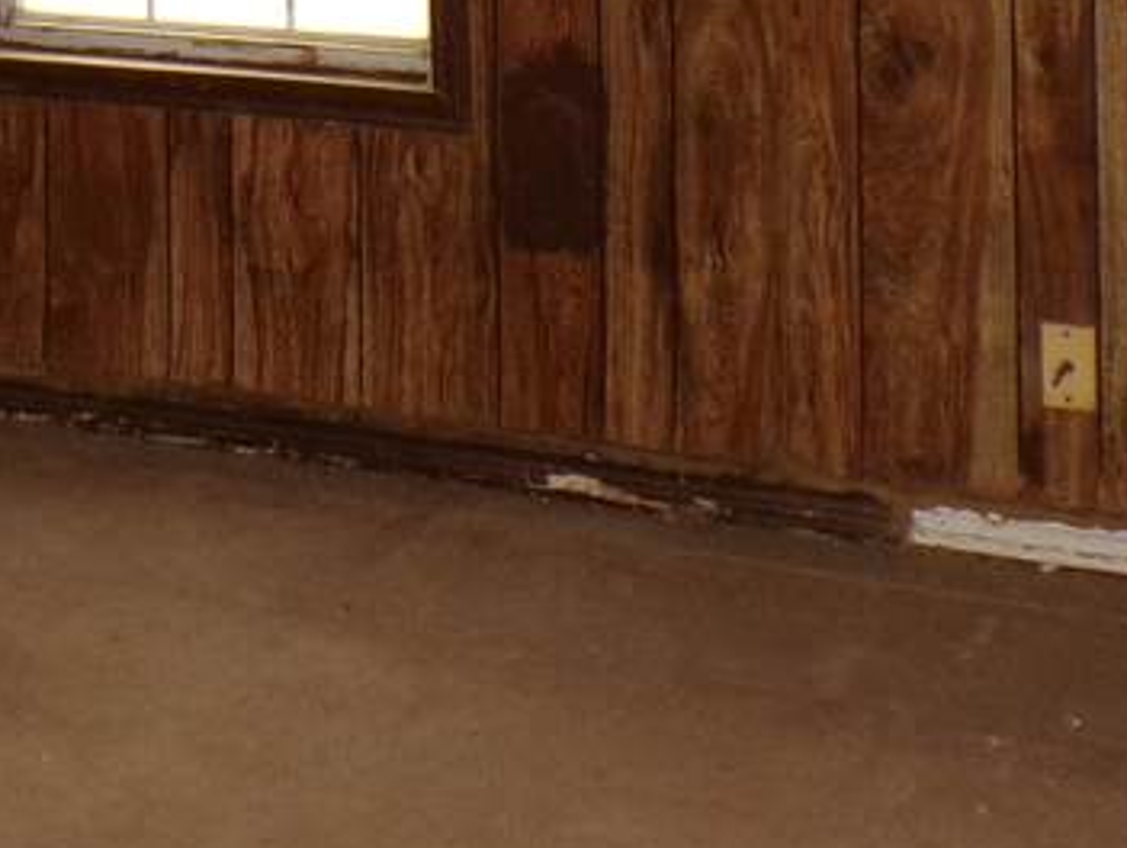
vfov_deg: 13.4
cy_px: -549
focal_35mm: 102
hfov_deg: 18.7
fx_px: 3324
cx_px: -10
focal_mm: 5
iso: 200
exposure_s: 1/34
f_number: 3.1
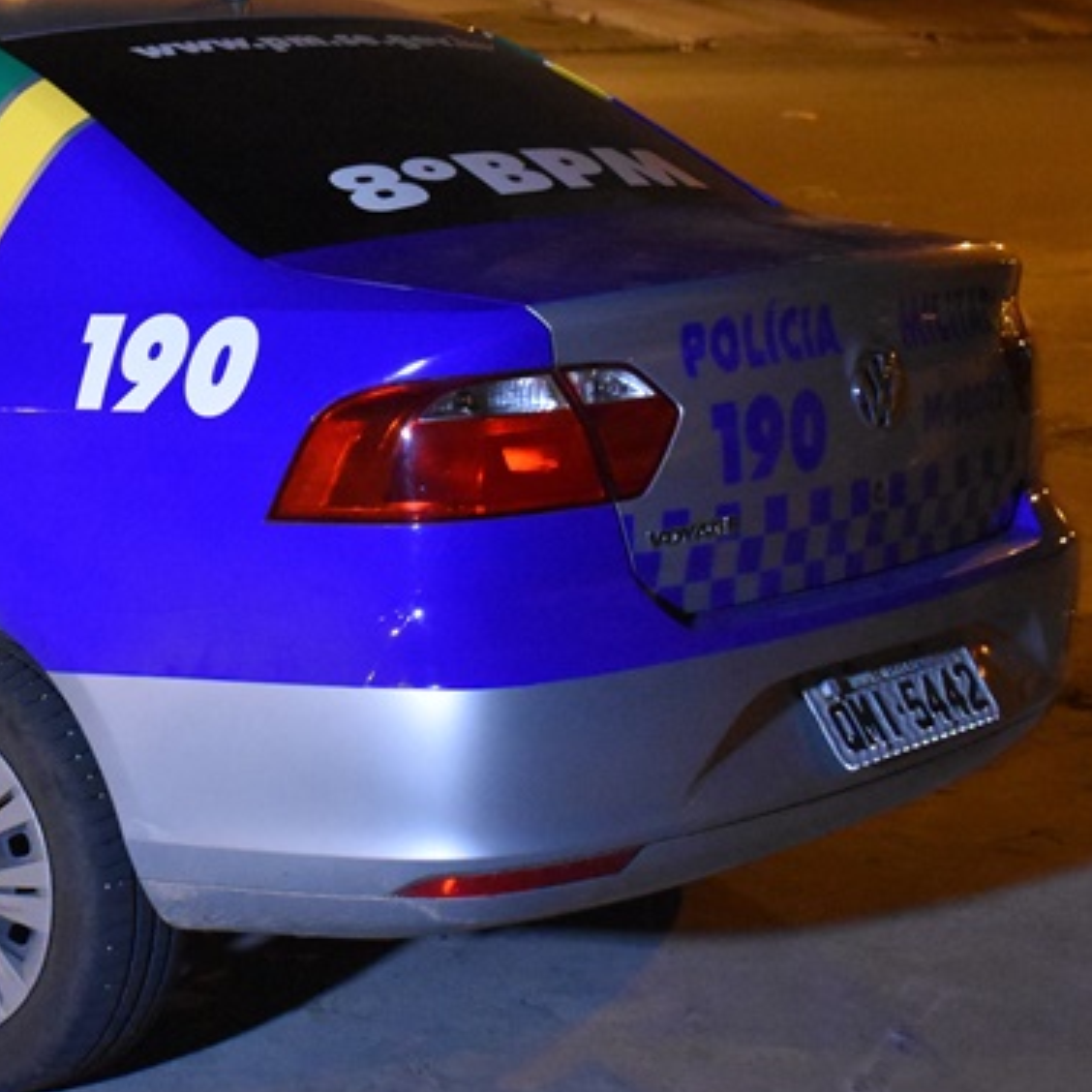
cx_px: -38
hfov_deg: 21.8
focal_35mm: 76
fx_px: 2712
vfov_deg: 22.7
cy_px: 411
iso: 7200
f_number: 4.2
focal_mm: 28
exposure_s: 1/60
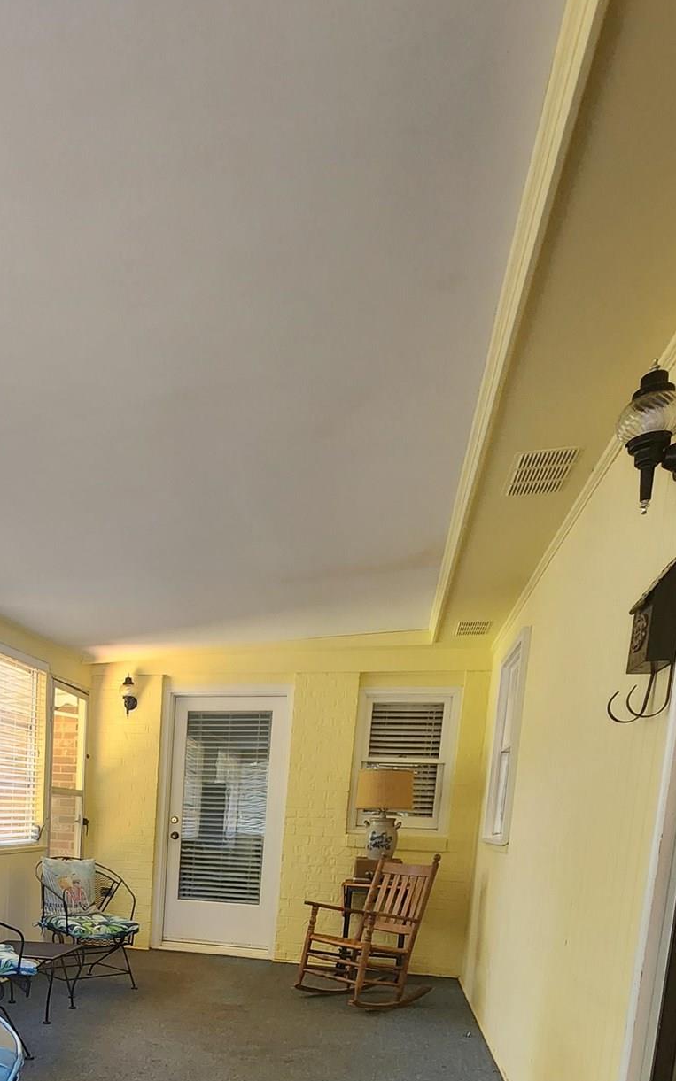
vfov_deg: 60.7
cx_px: 96
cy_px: 953
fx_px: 766
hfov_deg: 44.2
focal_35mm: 26
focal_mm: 2.2
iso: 200
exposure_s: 1/60
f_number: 2.2
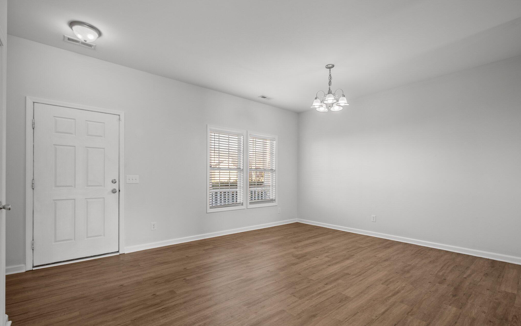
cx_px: 262
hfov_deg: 101.5
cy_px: 175
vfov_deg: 74.7
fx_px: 213
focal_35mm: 15
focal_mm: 7
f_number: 4
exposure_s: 1/13
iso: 200
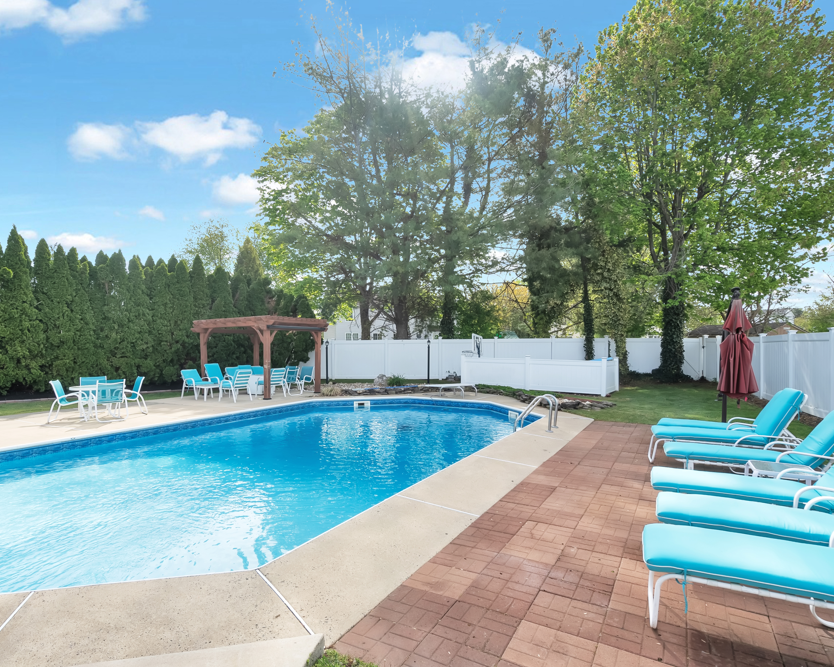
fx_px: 469
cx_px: 372
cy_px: 344
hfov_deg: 83.0
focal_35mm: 19
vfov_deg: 70.8
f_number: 8
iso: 100
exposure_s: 1/160
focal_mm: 16
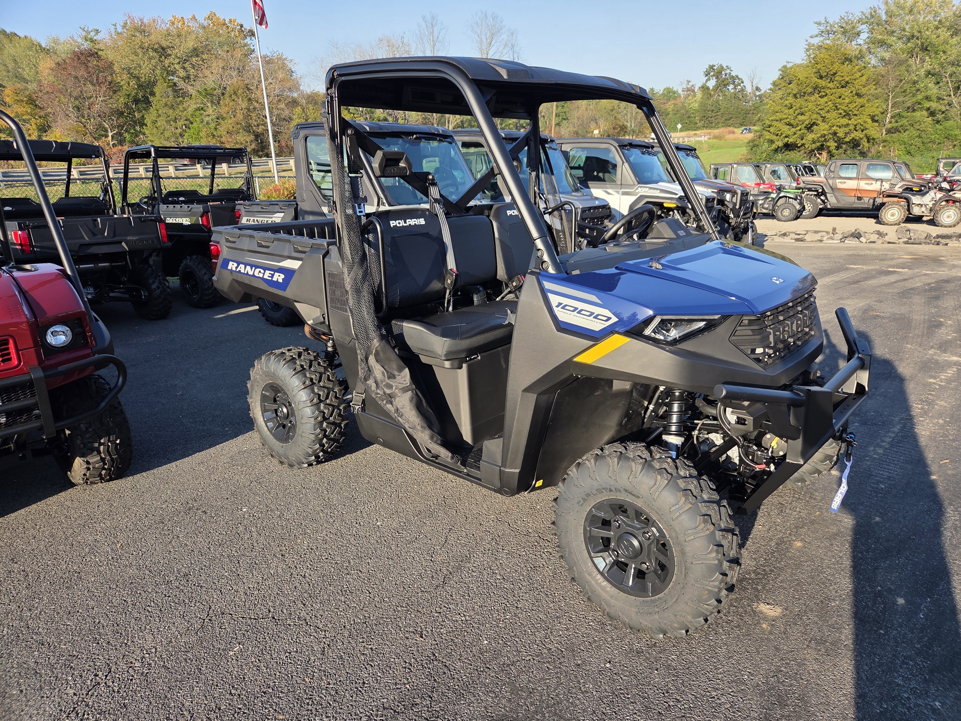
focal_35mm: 23
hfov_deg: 73.9
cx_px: 480
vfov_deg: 58.9
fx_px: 639
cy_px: 360
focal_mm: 5.4
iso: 80
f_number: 1.8
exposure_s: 1/1978
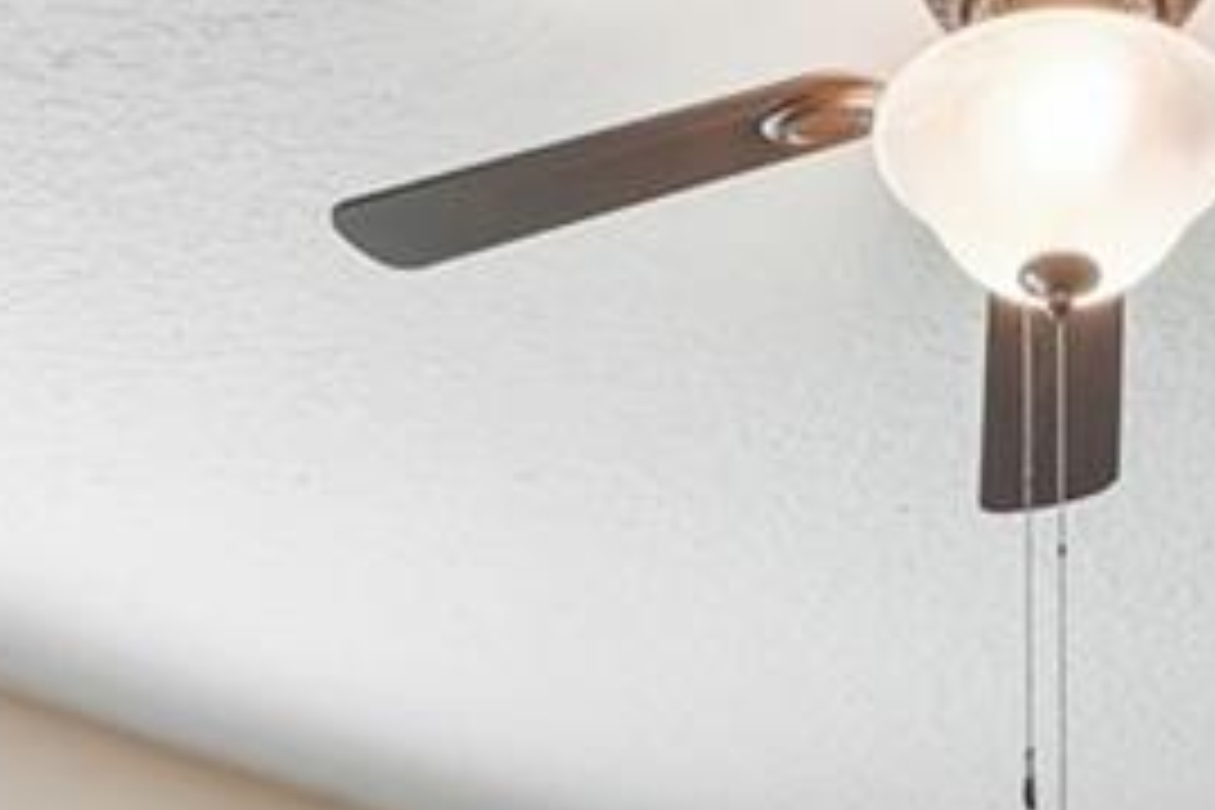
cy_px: 2102
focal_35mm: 89
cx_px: 873
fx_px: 3004
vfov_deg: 11.7
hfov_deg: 22.7
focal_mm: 10
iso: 100
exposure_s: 1/8
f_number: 8
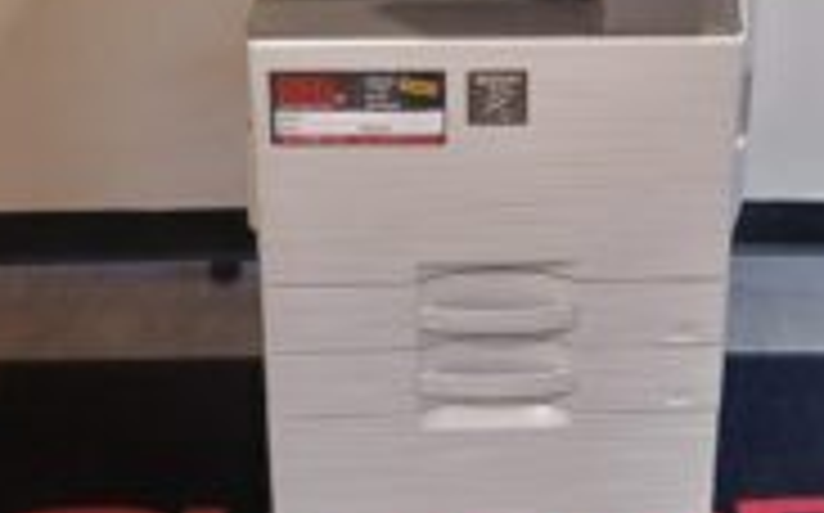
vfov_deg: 21.4
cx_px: 491
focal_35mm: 58
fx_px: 1301
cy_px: -27
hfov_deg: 35.0
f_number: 1.8
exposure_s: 1/33
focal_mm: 4.6
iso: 320
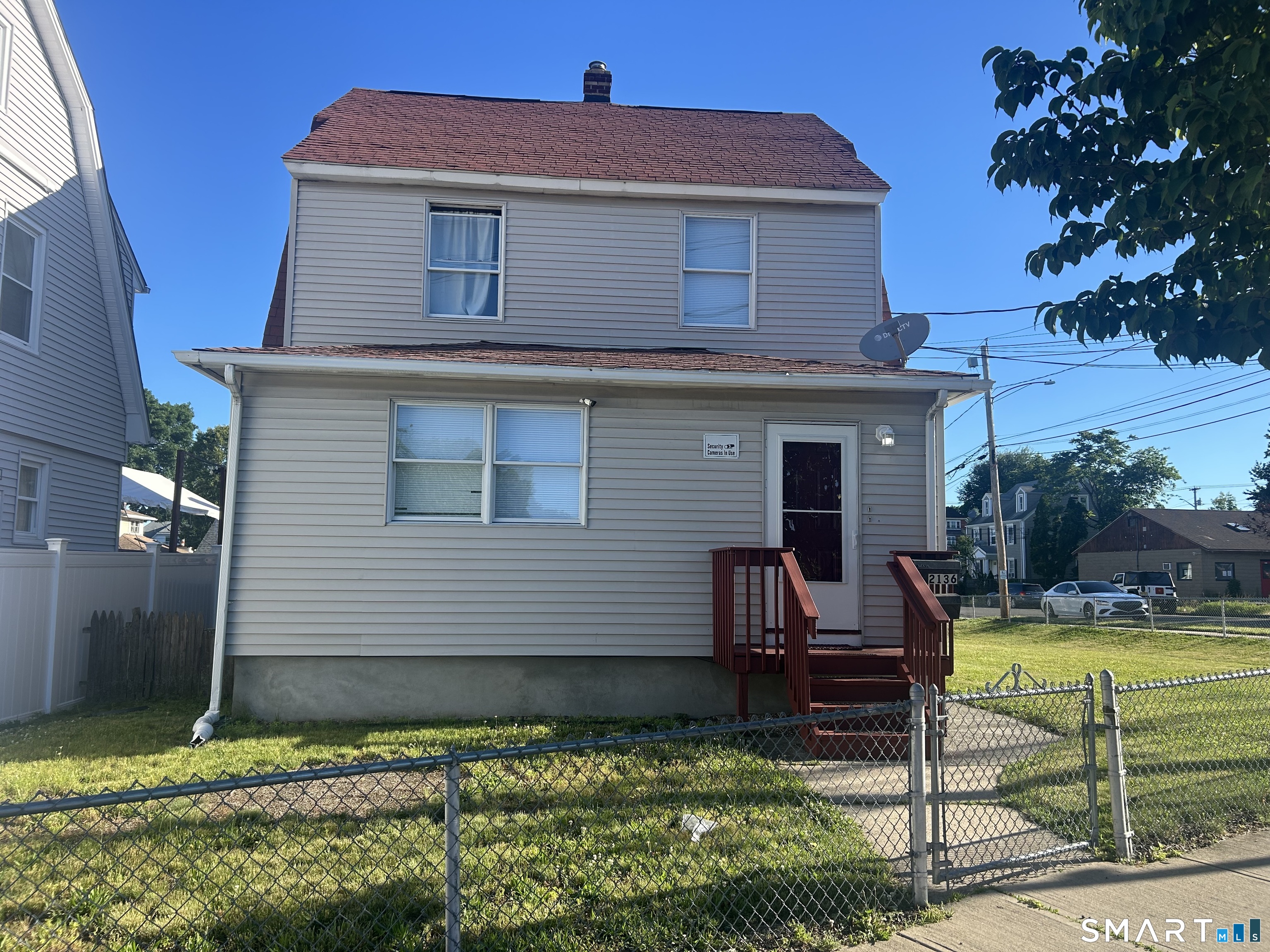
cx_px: 635
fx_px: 954
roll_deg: +0.2
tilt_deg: +5.7
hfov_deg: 67.3
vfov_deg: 53.1
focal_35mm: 26
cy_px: 476
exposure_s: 1/1934
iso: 50
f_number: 1.5
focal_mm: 5.7
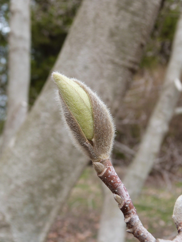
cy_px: 121
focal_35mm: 47
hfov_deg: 30.9
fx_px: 329
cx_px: 91
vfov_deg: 40.4
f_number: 4
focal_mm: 8.5
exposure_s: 1/200
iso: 100
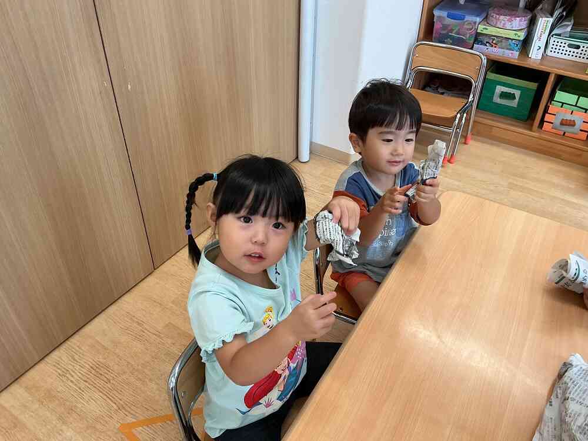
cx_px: 294
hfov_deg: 61.7
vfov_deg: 48.2
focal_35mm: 29
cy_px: 220
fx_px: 493
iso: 50
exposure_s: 1/120
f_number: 1.8
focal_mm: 3
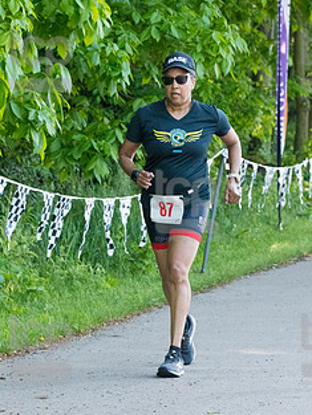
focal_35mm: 217
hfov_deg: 6.9
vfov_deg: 9.1
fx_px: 2606
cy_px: 206
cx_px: 187
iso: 4000
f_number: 5.6
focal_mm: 105
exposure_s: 1/1600
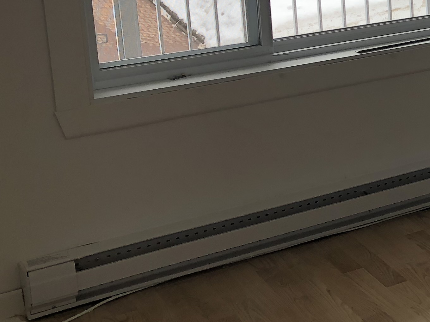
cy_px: 30
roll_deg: -0.4
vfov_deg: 17.5
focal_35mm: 83
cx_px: 627
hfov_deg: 20.5
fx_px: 1031
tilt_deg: -13.3
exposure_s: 1/255
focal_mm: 3.99
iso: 20
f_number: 1.8
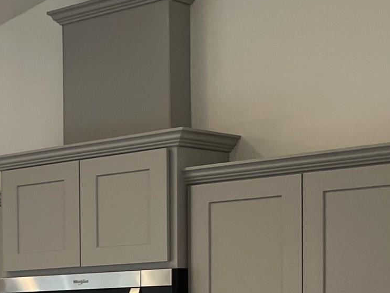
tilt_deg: -1.7
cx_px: -288
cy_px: 381
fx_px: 1217
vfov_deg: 13.2
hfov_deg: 15.8
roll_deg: +1.9
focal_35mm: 108
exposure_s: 1/120
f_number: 1.6
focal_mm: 4.2
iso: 50
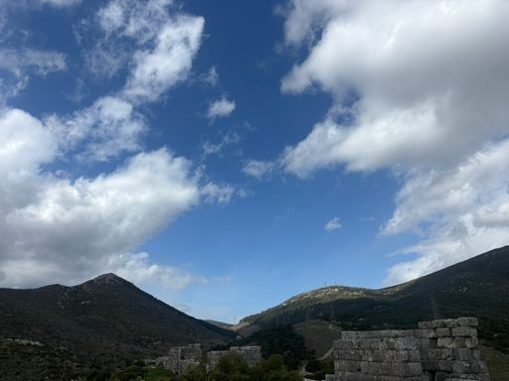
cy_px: 190
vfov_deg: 53.1
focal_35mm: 26
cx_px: 254
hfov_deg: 67.3
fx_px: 382
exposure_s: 1/6329
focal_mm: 5.96
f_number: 1.6
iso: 50
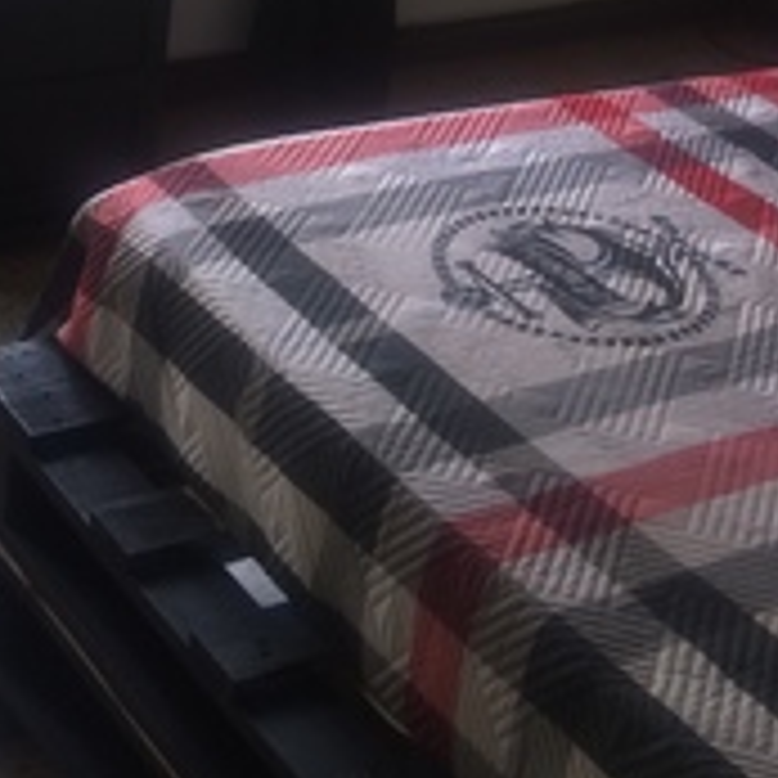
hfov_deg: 19.5
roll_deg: -4.8
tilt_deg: -4.6
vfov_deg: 16.7
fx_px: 2263
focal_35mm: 89
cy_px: -553
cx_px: 504
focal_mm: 4.15
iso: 40
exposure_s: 1/60
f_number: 2.2
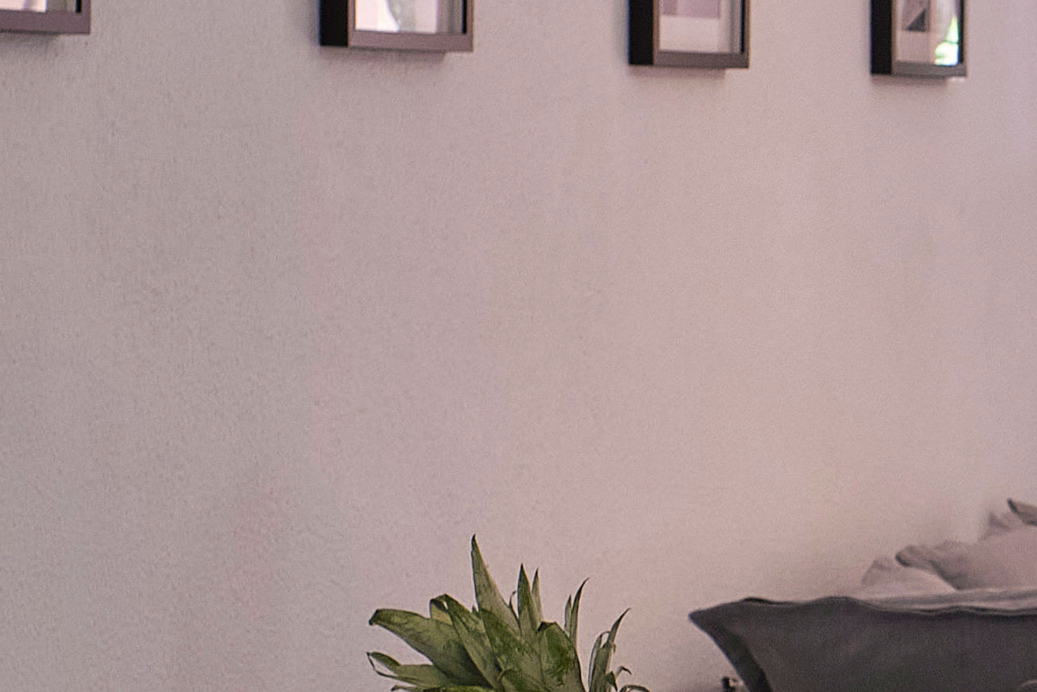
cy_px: 681
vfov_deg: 8.4
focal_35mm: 162
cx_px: 1474
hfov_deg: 12.2
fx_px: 4667
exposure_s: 1/30
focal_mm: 23
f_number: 5.6
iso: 800
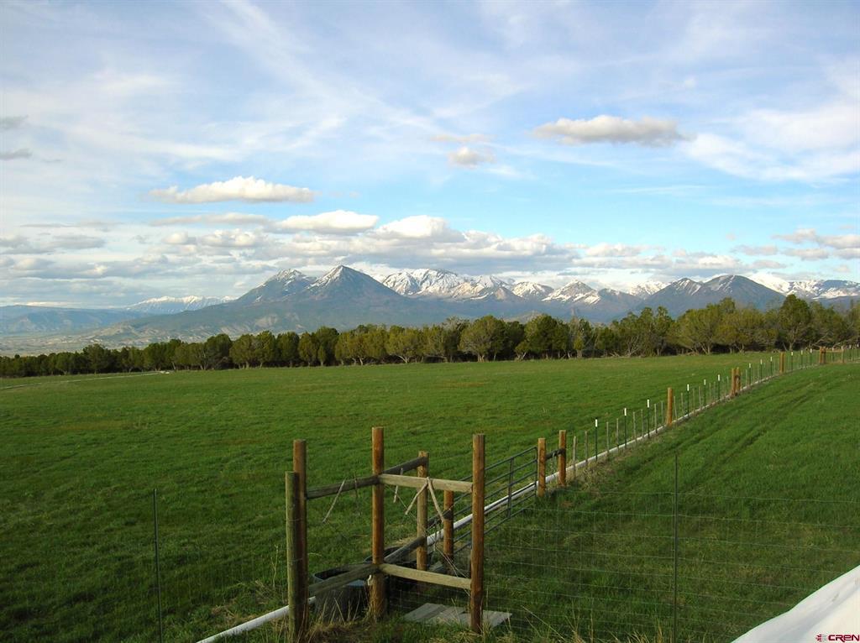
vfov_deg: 41.7
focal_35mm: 34
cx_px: 430
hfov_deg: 54.0
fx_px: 844
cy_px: 322
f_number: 4.9
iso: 50
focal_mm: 5.7
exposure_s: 1/227
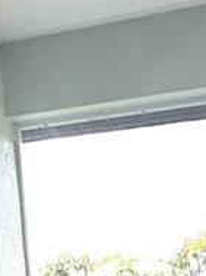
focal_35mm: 57
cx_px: 107
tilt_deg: -11.9
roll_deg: +3.7
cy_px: 375
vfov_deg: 27.3
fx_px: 454
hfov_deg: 25.6
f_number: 2.2
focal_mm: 2.22
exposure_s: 1/167
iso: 50
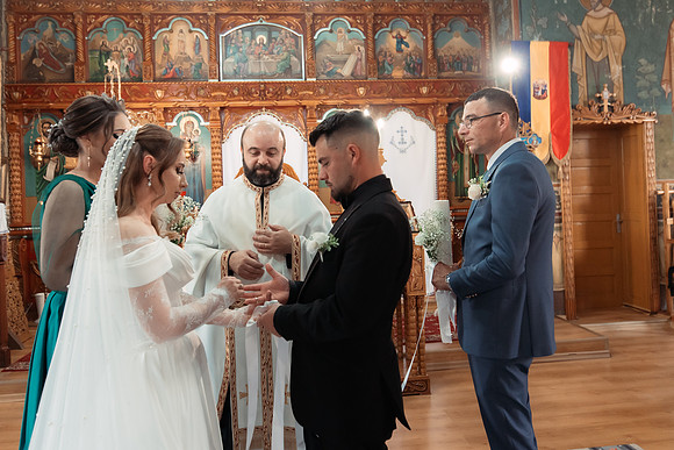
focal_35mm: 28
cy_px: 194
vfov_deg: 45.8
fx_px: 531
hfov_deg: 64.8
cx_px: 336
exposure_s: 1/200
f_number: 3.2
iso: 1600
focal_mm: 24
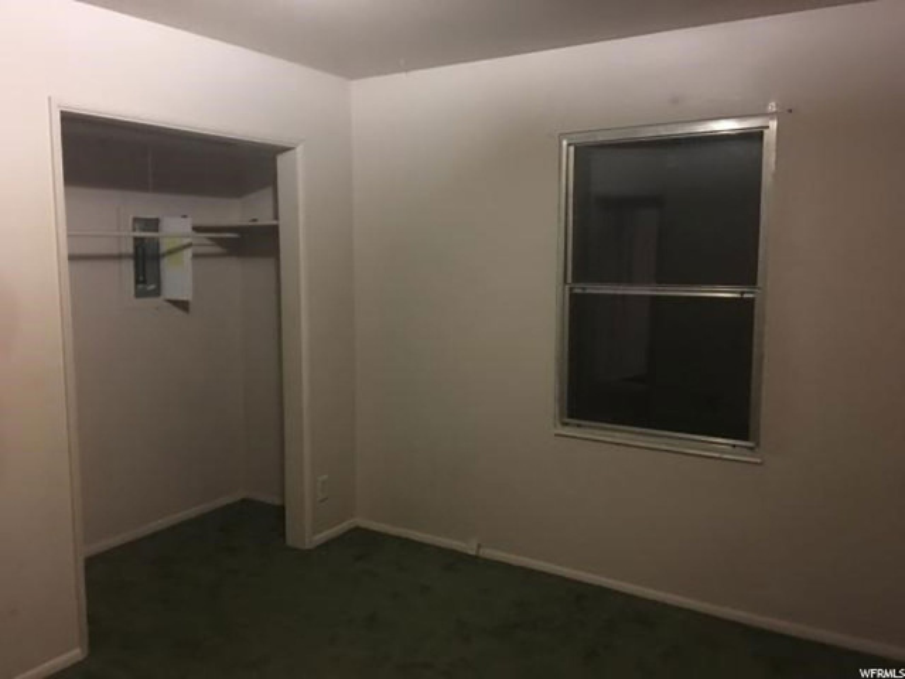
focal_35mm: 29
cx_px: 452
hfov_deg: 61.7
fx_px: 758
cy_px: 340
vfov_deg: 48.2
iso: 100
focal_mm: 4.15
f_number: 2.2
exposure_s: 1/4
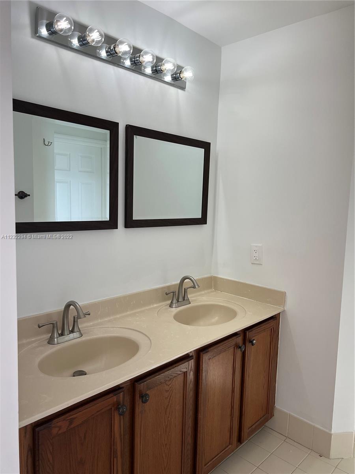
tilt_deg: -5.6
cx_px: 178
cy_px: 237
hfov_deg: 53.1
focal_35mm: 26
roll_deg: -0.6
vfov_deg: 67.3
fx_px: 356
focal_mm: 5.7
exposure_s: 1/549
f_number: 1.5
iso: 50
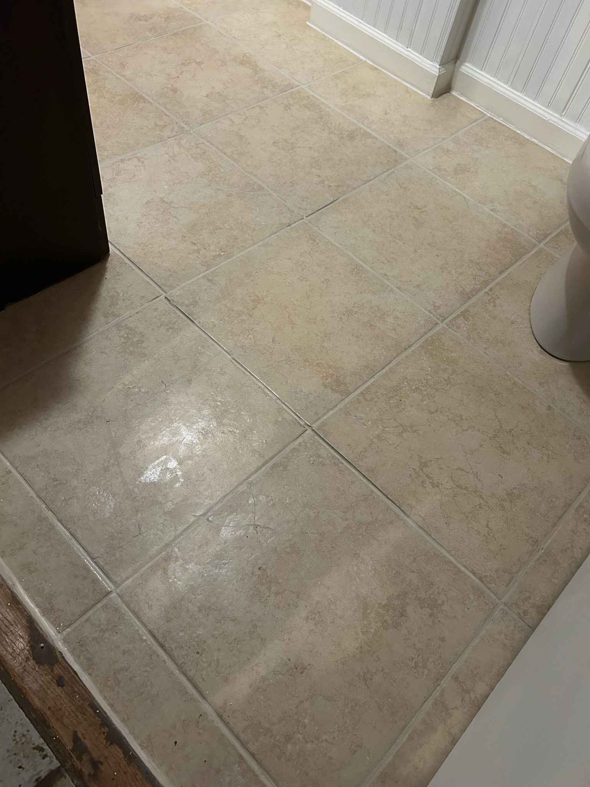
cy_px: 394
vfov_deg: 67.3
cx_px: 295
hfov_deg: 53.1
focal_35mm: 26
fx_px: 591
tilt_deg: -53.6
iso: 640
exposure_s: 1/40
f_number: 1.5
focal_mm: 5.7
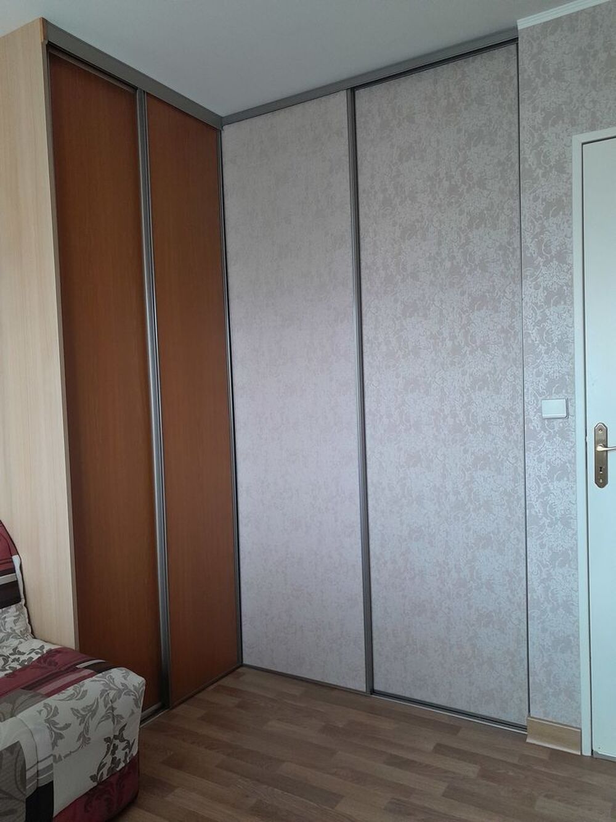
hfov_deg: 51.4
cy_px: 411
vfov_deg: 65.3
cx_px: 308
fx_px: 641
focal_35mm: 27
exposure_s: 1/50
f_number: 1.8
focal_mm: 4
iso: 400
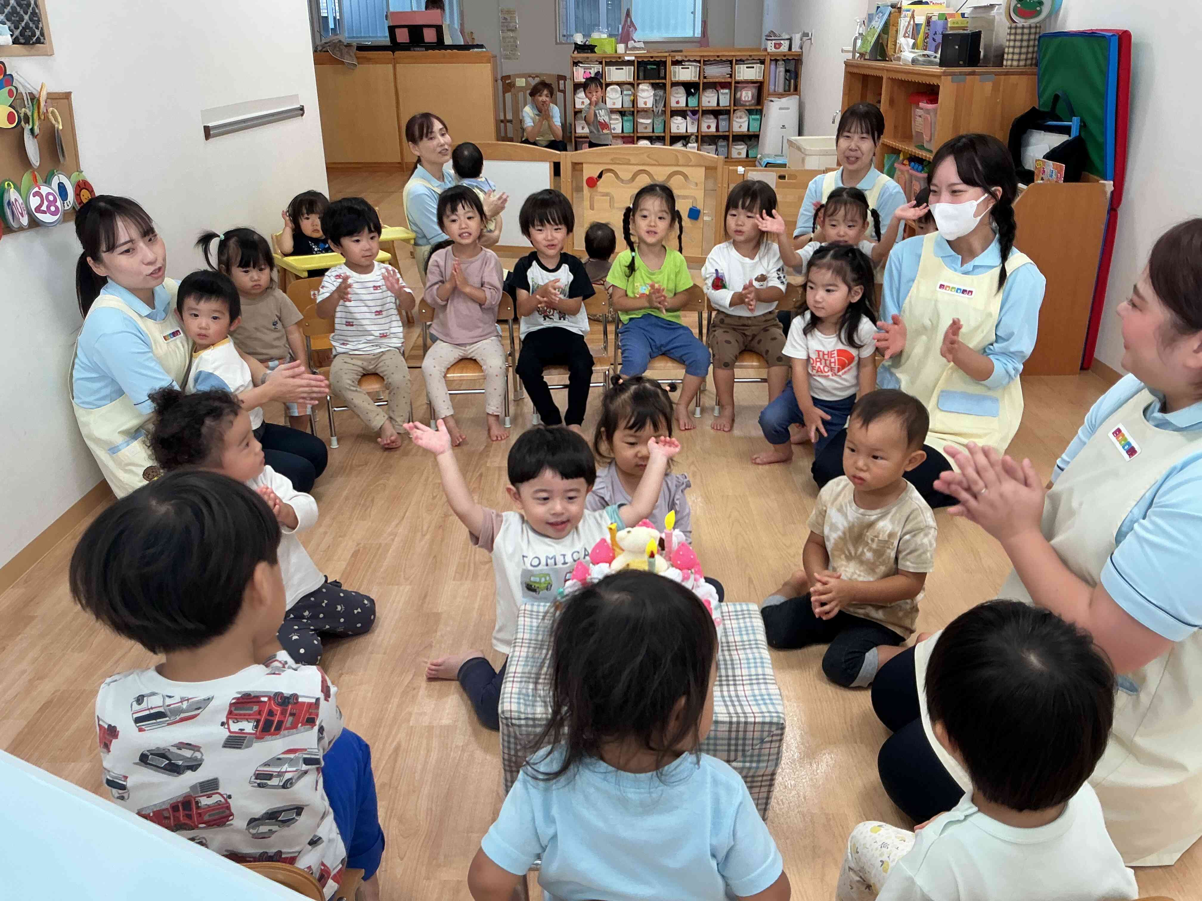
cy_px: 450
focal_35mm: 29
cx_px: 601
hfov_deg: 61.7
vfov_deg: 48.2
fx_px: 1007
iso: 40
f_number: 1.8
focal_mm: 3
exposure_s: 1/120
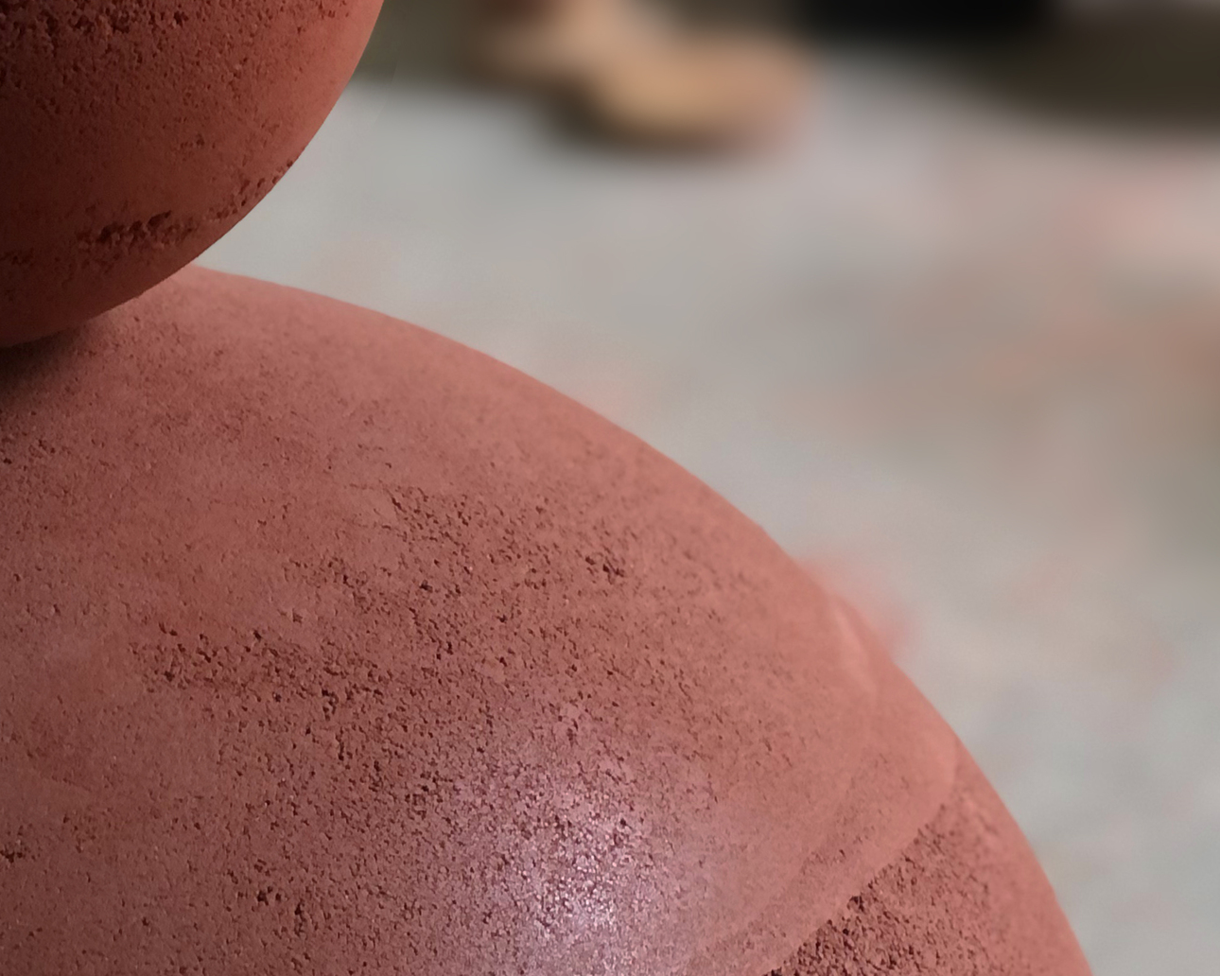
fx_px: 4152
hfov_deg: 16.7
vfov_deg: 13.3
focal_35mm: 115
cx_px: 846
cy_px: 882
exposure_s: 1/33
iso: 50
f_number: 2.8
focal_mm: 6.6
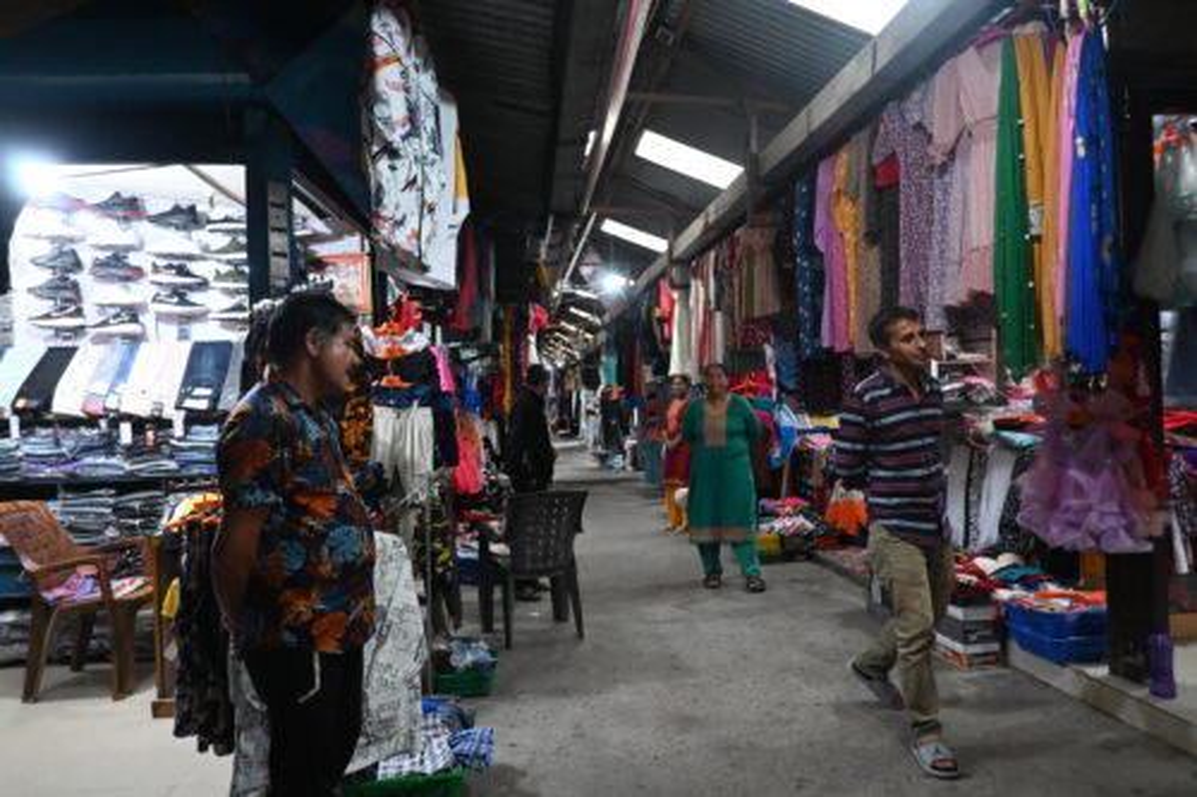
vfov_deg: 53.1
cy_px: 398
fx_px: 798
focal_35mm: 24
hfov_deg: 73.8
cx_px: 598
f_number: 3.5
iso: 3200
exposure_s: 1/125
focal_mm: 16
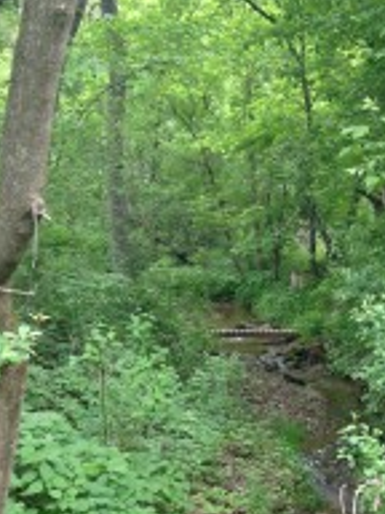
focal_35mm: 73
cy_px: 420
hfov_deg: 20.1
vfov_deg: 26.1
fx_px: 1083
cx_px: 262
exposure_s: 1/40
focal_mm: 4.28
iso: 64
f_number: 2.4
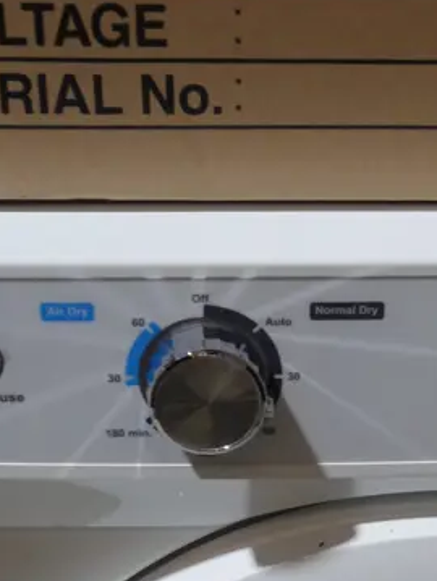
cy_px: 819
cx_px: 460
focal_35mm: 114
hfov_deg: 12.8
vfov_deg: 16.1
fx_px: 1915
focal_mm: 20
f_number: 4.5
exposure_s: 1/60
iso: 250
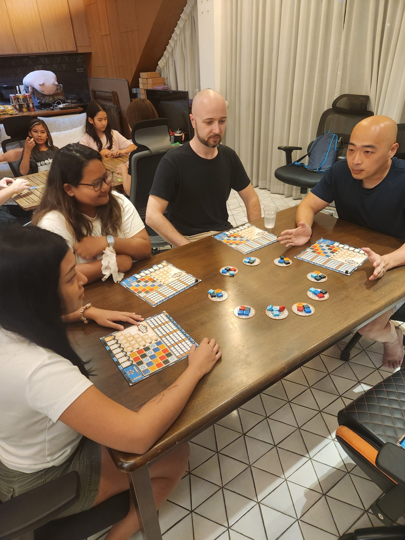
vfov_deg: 73.9
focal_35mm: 23
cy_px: 270
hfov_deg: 58.9
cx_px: 202
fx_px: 359
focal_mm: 5.4
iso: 640
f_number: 1.8
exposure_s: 1/50
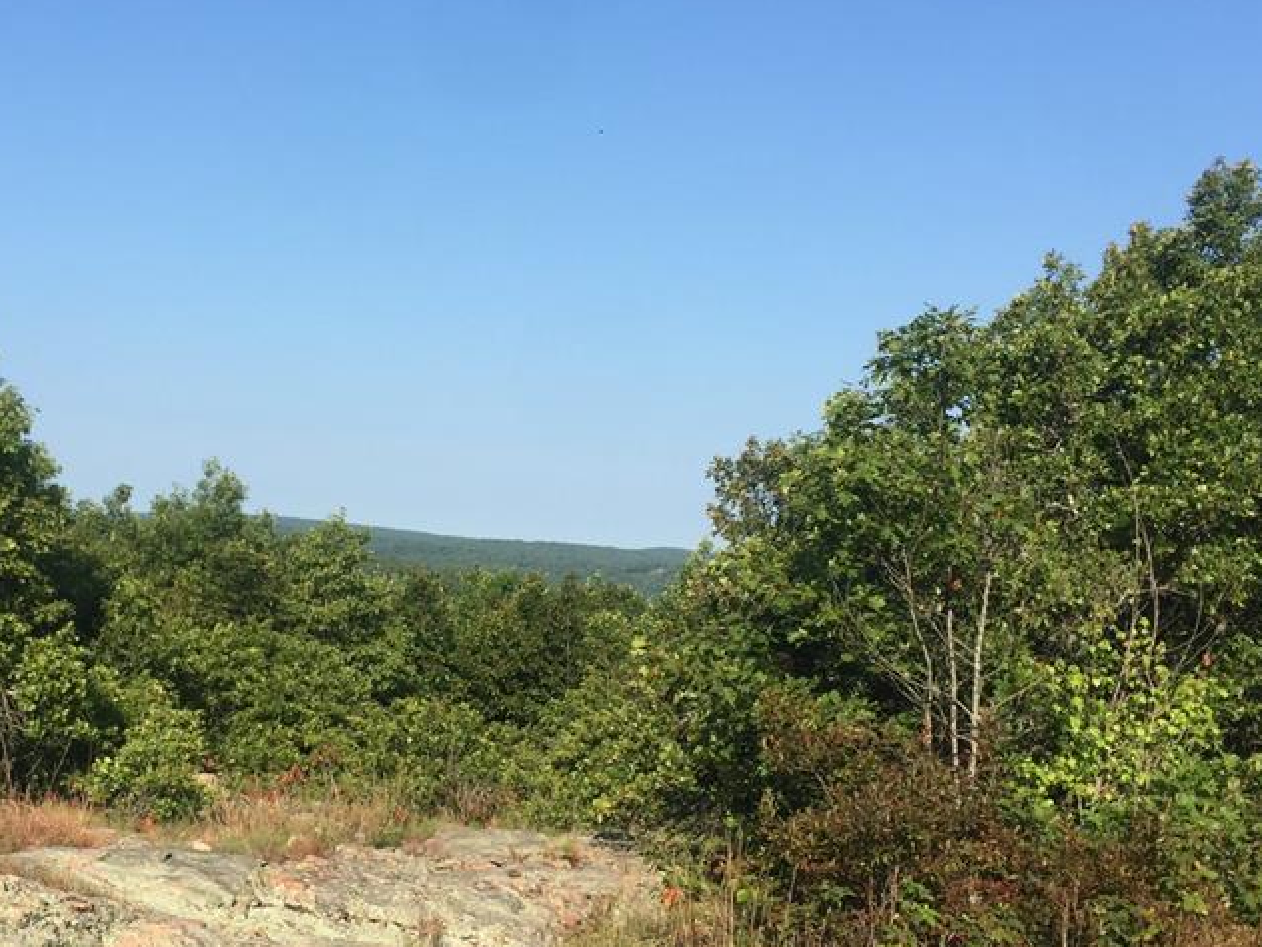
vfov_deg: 30.8
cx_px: 427
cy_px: 583
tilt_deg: -0.8
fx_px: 1713
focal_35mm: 47
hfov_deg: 40.0
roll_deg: -4.4
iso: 32
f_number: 2.2
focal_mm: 4.15
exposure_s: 1/1464
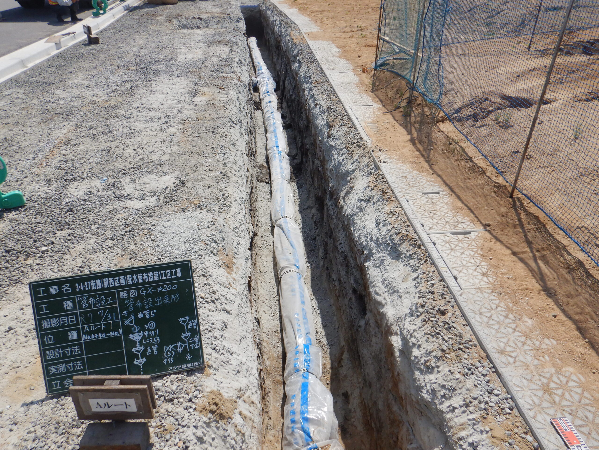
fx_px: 415
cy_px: 225
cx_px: 300
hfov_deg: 71.6
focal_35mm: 24
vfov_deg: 56.8
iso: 125
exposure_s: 1/400
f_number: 8.2
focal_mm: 4.3
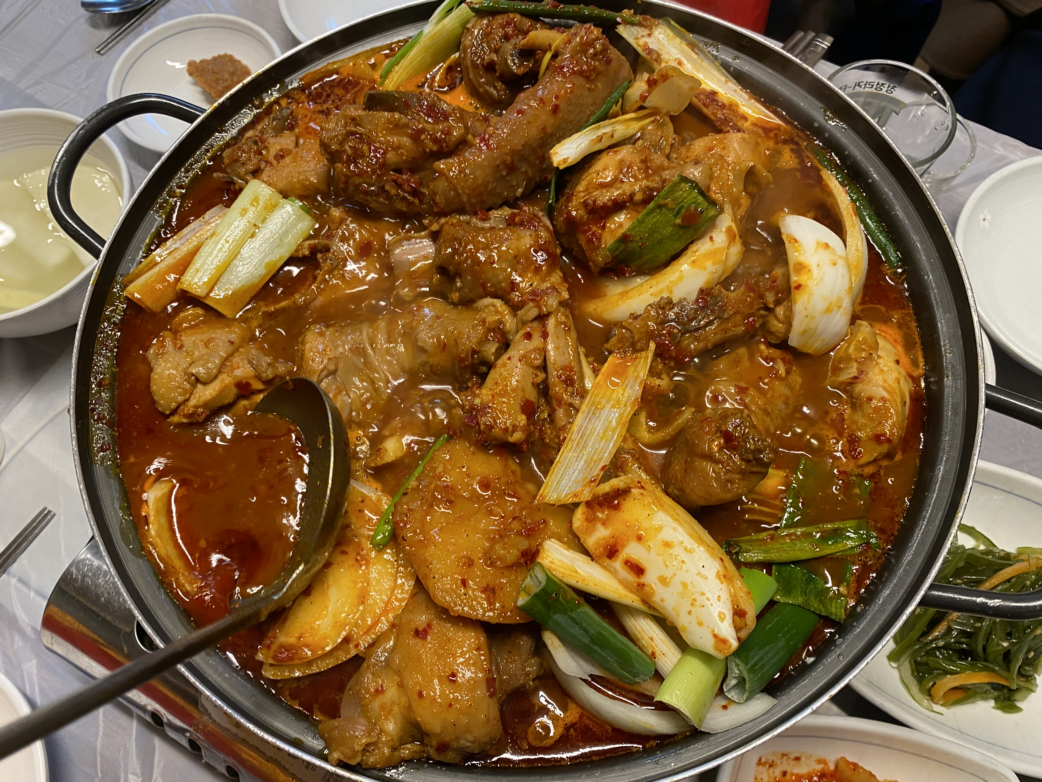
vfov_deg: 53.1
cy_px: 391
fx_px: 783
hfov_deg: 67.3
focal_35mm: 26
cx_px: 521
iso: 125
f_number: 1.8
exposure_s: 1/60
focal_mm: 4.25
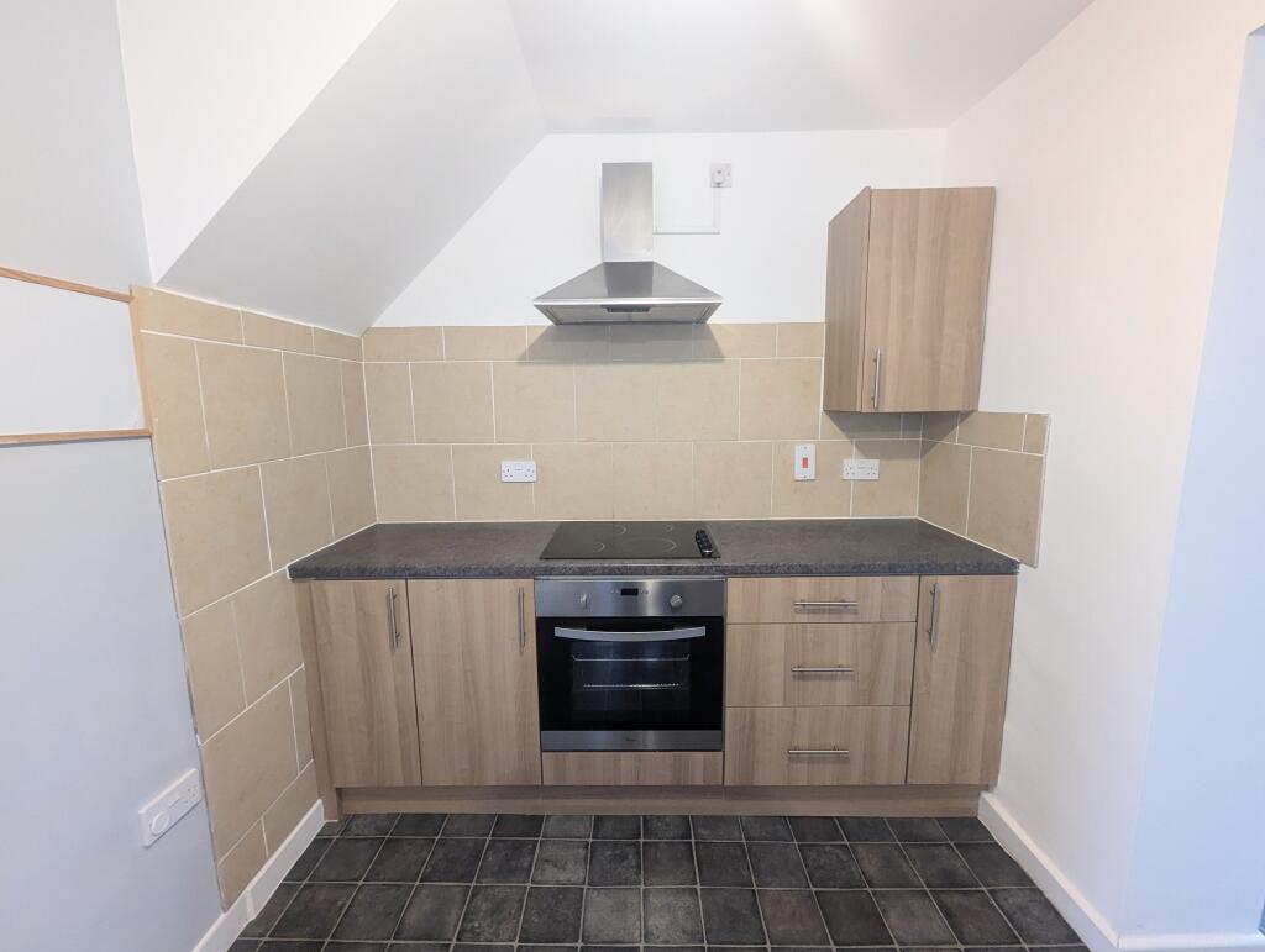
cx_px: 632
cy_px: 476
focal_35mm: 13
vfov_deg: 90.1
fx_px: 476
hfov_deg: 106.1
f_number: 2.2
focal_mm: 1.95
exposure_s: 1/23.8
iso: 334
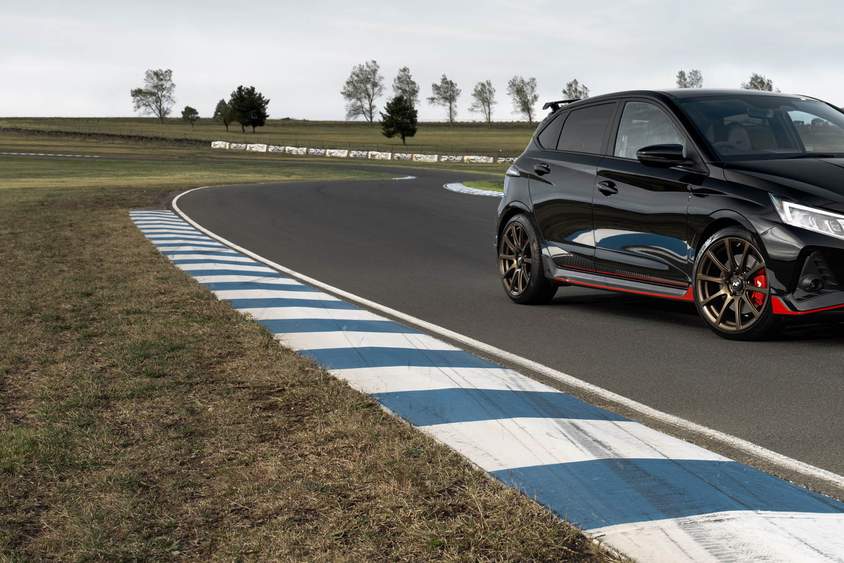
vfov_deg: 20.8
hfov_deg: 30.1
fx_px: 1524
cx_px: 694
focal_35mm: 65
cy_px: 169
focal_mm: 33
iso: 100
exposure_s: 1/40
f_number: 8
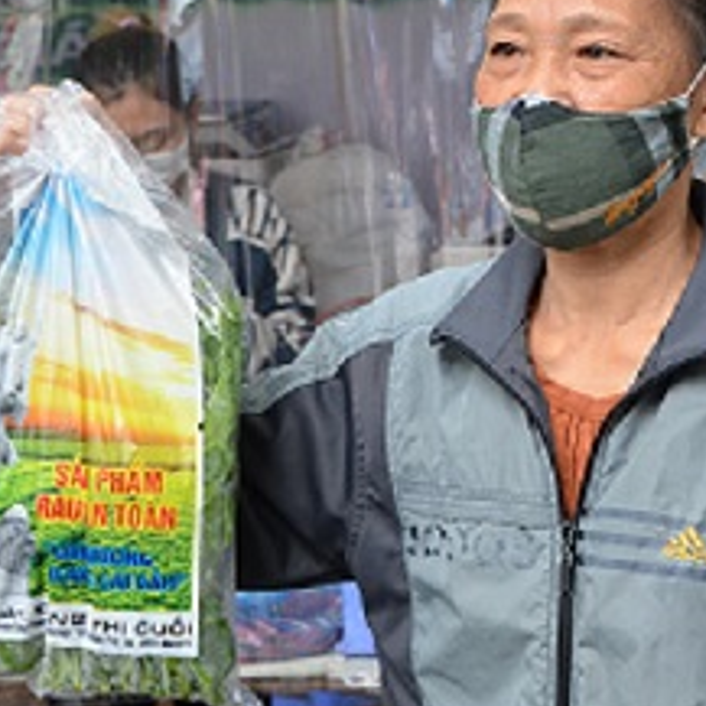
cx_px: 740
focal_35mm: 114
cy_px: 174
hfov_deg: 15.0
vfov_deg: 15.2
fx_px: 2630
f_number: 5
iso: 400
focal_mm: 28
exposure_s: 1/100
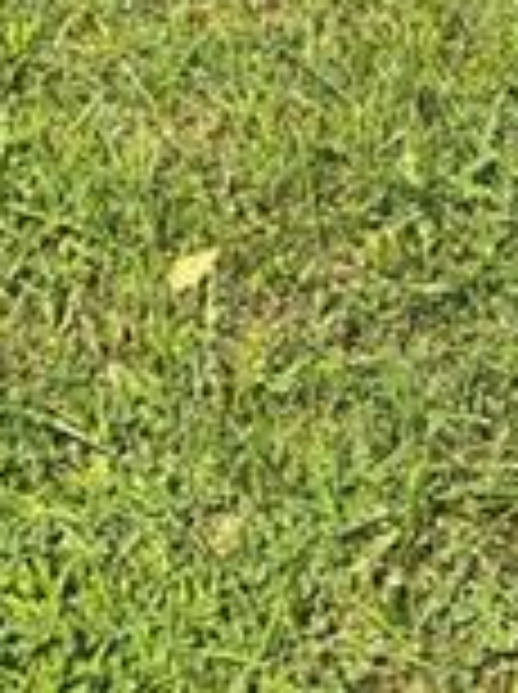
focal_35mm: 130
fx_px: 2601
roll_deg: +5.2
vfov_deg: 13.7
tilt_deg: -15.5
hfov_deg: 11.0
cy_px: -522
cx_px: -243
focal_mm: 5.96
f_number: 1.6
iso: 50
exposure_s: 1/1499
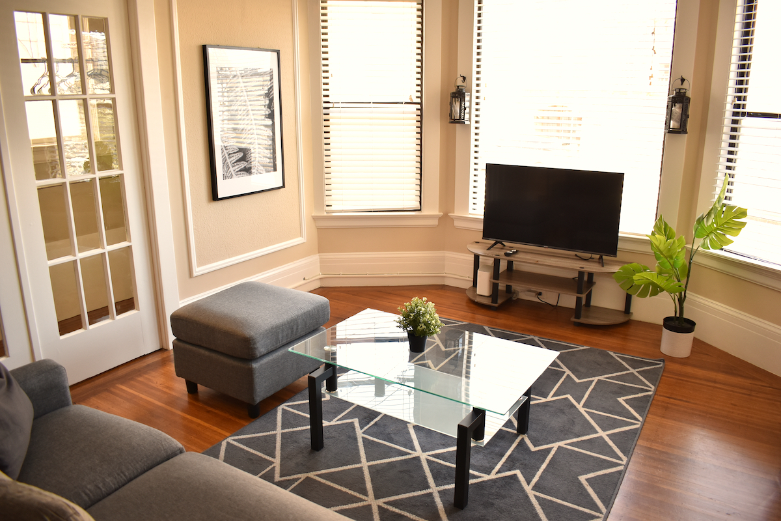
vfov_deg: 47.9
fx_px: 586
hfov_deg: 67.4
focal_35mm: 27
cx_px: 390
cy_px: 260
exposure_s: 1/60
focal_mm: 18
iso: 400
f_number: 3.5
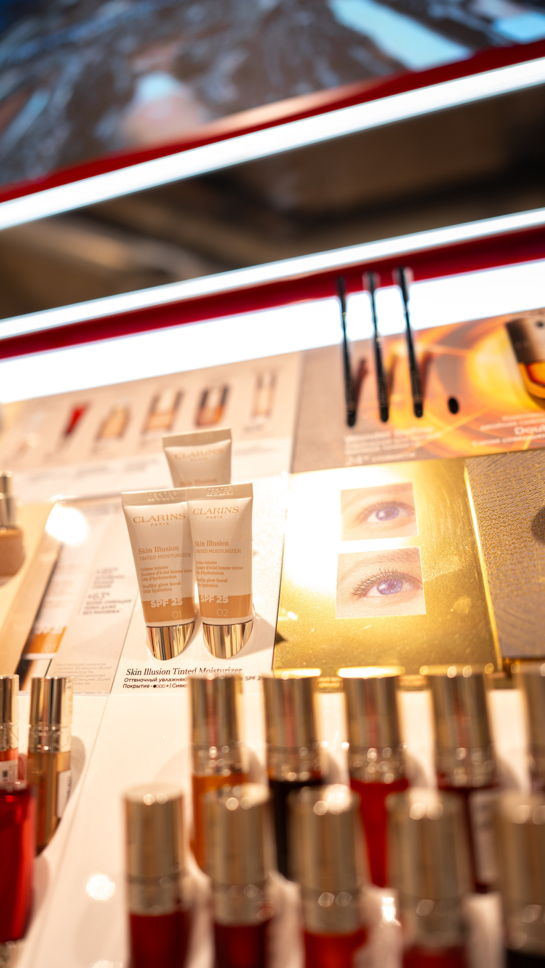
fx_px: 668
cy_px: 496
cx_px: 219
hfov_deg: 44.2
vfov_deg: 71.9
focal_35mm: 26
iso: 50
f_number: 1.4
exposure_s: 1/160
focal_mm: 24
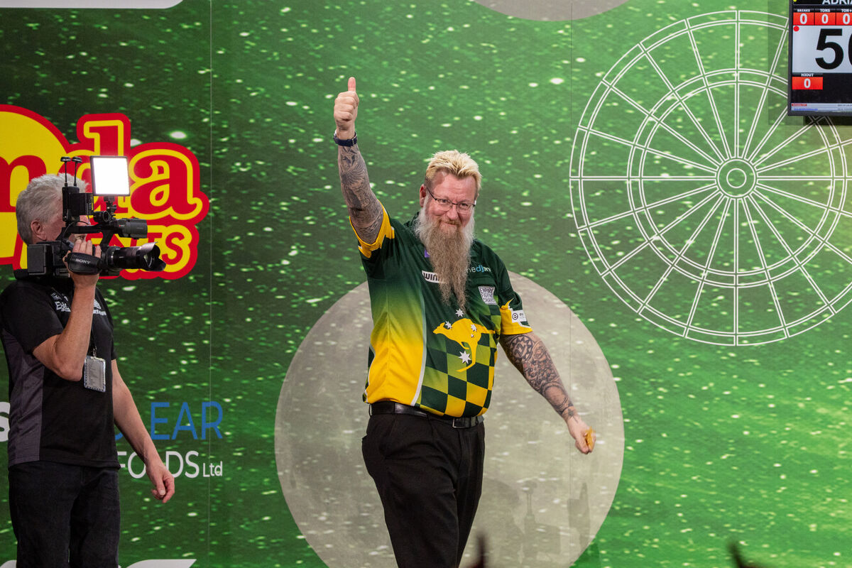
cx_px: 426
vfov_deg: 3.5
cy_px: 284
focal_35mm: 388
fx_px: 9182
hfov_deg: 5.3
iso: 5000
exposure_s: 1/250
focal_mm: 388
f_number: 6.3
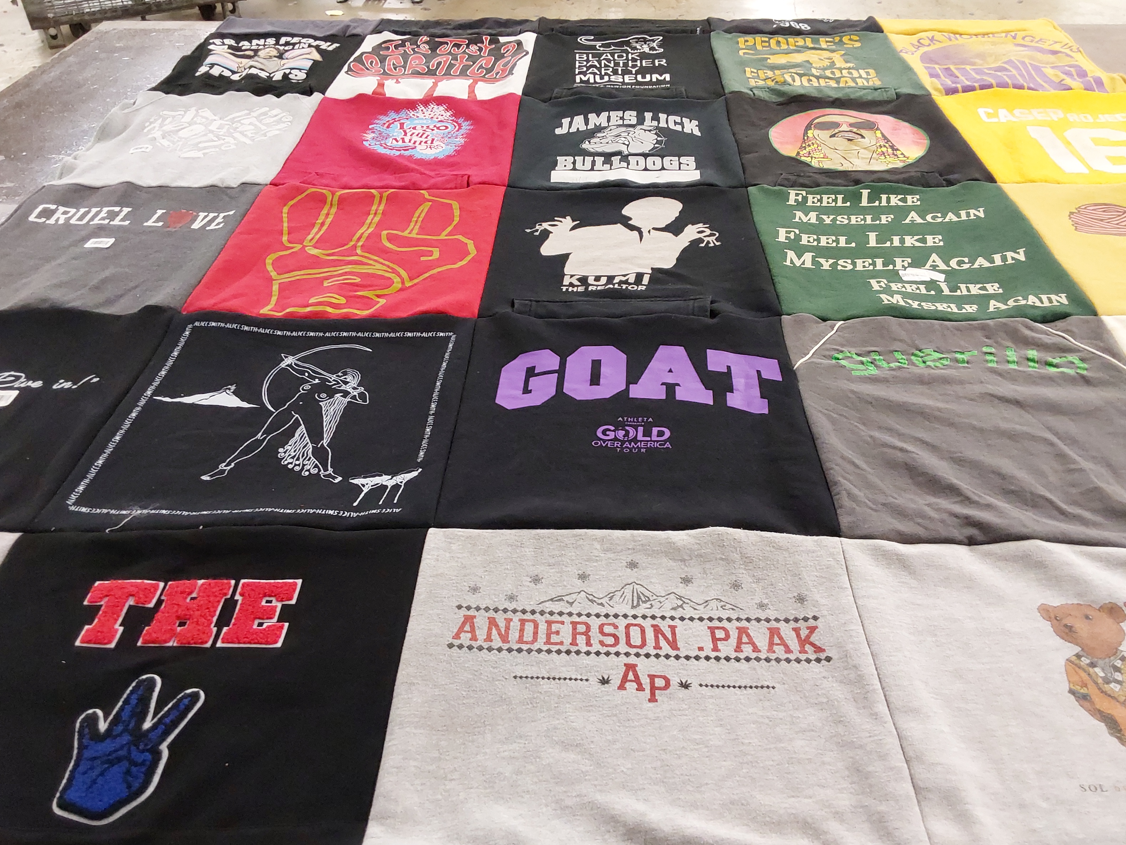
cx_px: 571
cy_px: 432
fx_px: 943
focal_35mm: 29
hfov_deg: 61.7
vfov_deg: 48.2
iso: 200
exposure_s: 1/60
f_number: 1.9
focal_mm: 2.91
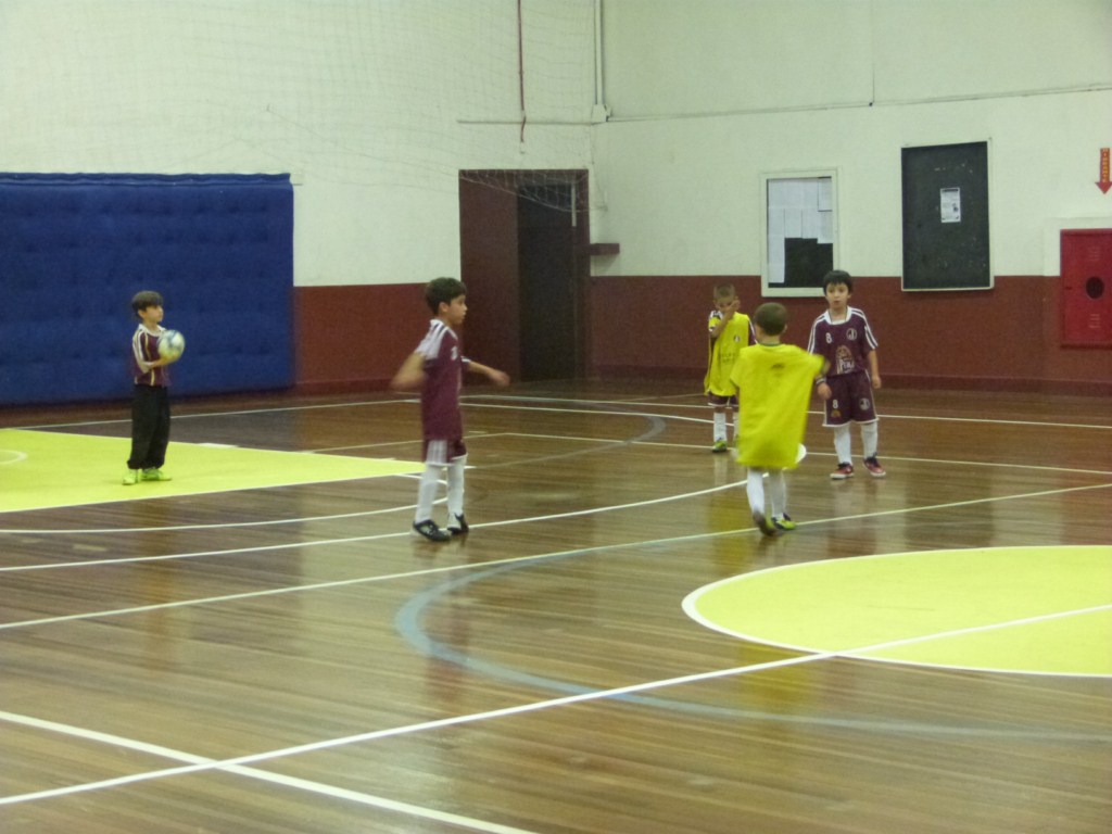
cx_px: 556
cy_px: 417
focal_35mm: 82
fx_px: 2634
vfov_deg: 18.0
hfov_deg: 23.8
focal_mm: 14.8
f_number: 3.4
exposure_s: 1/15
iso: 800
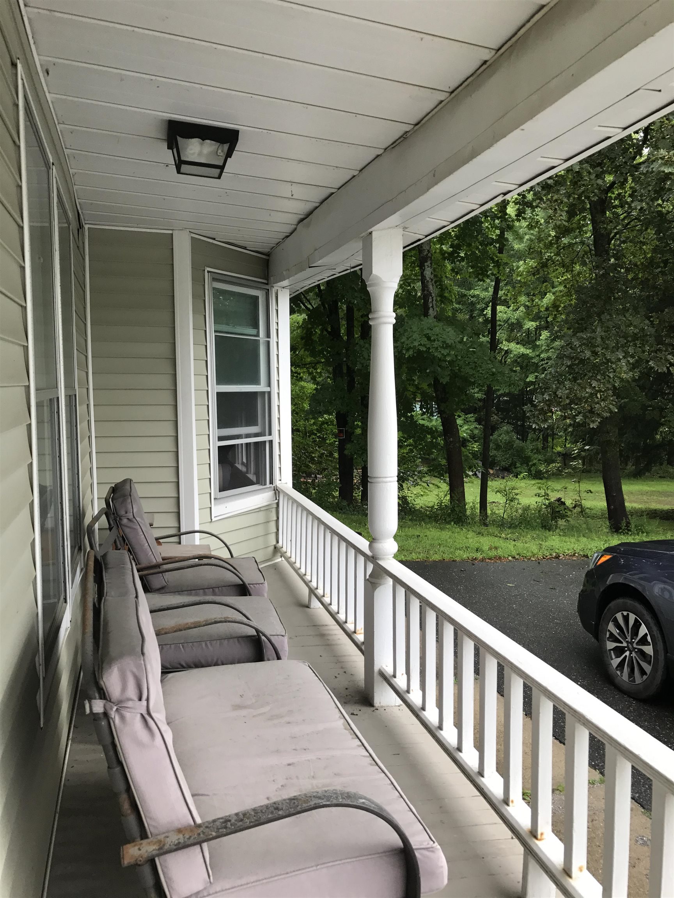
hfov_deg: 49.7
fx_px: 727
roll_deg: -1.2
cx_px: 337
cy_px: 449
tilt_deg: -3.6
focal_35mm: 28
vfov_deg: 63.4
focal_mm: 3.99
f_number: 1.8
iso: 32
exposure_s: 1/120
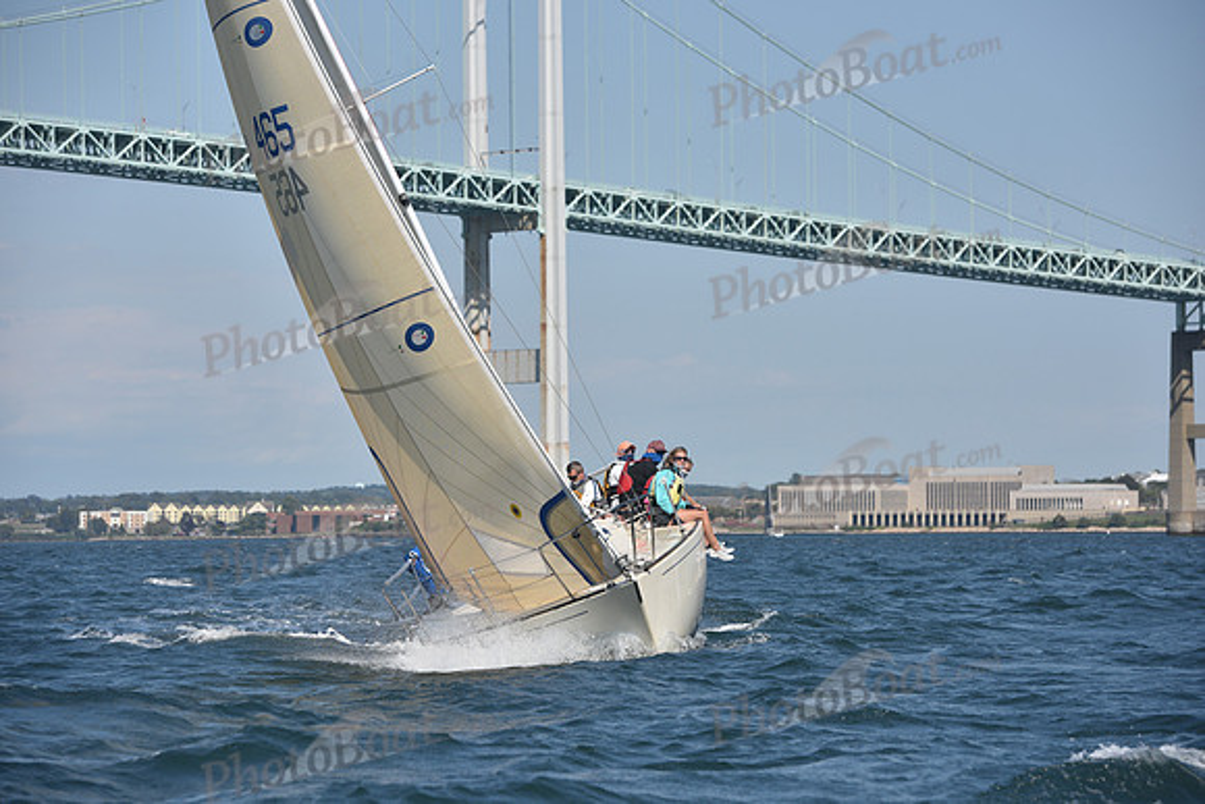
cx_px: 602
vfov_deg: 10.2
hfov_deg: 15.2
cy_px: 402
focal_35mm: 135
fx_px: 4520
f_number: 5.6
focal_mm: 135
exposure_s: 1/1000
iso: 250
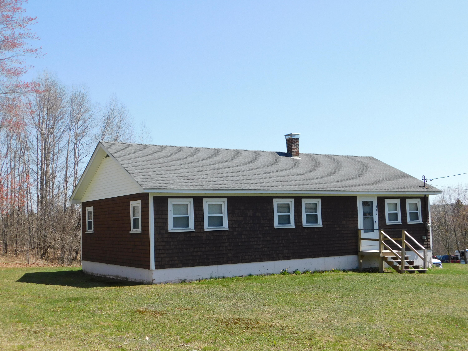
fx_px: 541
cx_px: 234
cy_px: 176
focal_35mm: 40
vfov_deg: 36.0
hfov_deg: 46.8
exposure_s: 1/800
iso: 125
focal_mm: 7.1
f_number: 3.6
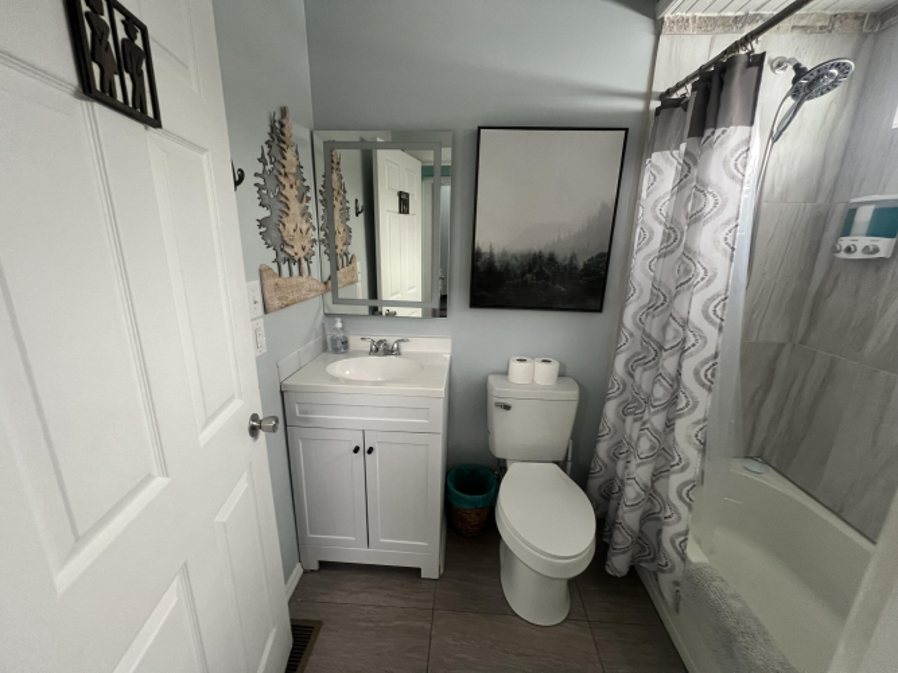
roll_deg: -1.6
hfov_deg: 106.2
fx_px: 337
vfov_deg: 89.9
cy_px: 336
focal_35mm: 13
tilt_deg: -15.9
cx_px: 449
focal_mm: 1.57
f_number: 1.8
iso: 250
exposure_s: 1/73
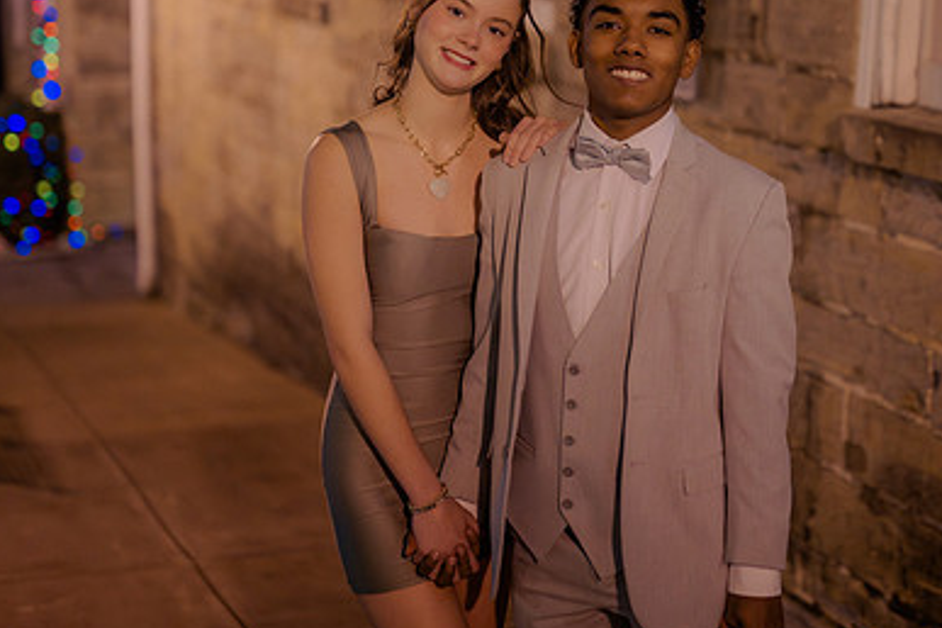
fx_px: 1962
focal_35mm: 75
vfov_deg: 18.1
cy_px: 179
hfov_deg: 27.0
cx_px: 518
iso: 2500
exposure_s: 1/200
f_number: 1.4
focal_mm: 50
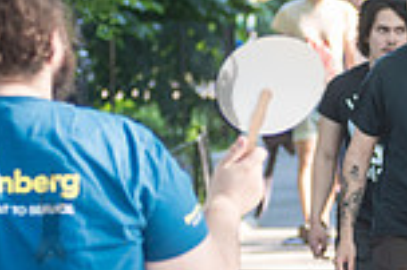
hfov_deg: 6.7
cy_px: 215
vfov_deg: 4.5
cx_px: 568
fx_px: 3444
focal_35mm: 305
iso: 500
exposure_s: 1/250
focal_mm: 80
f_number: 3.2
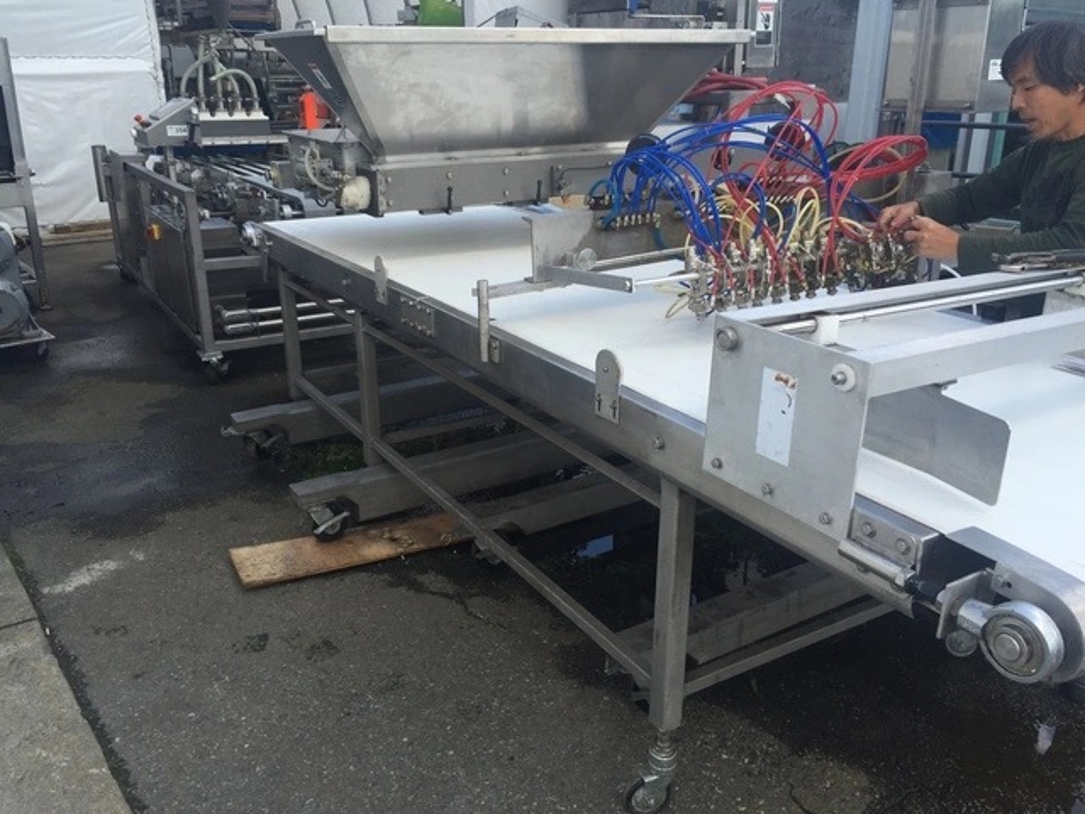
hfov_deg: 61.7
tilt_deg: -18.7
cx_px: 542
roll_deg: -0.4
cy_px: 407
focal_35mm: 29
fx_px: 909
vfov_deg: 48.2
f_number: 2.2
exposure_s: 1/542
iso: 32
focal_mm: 4.15
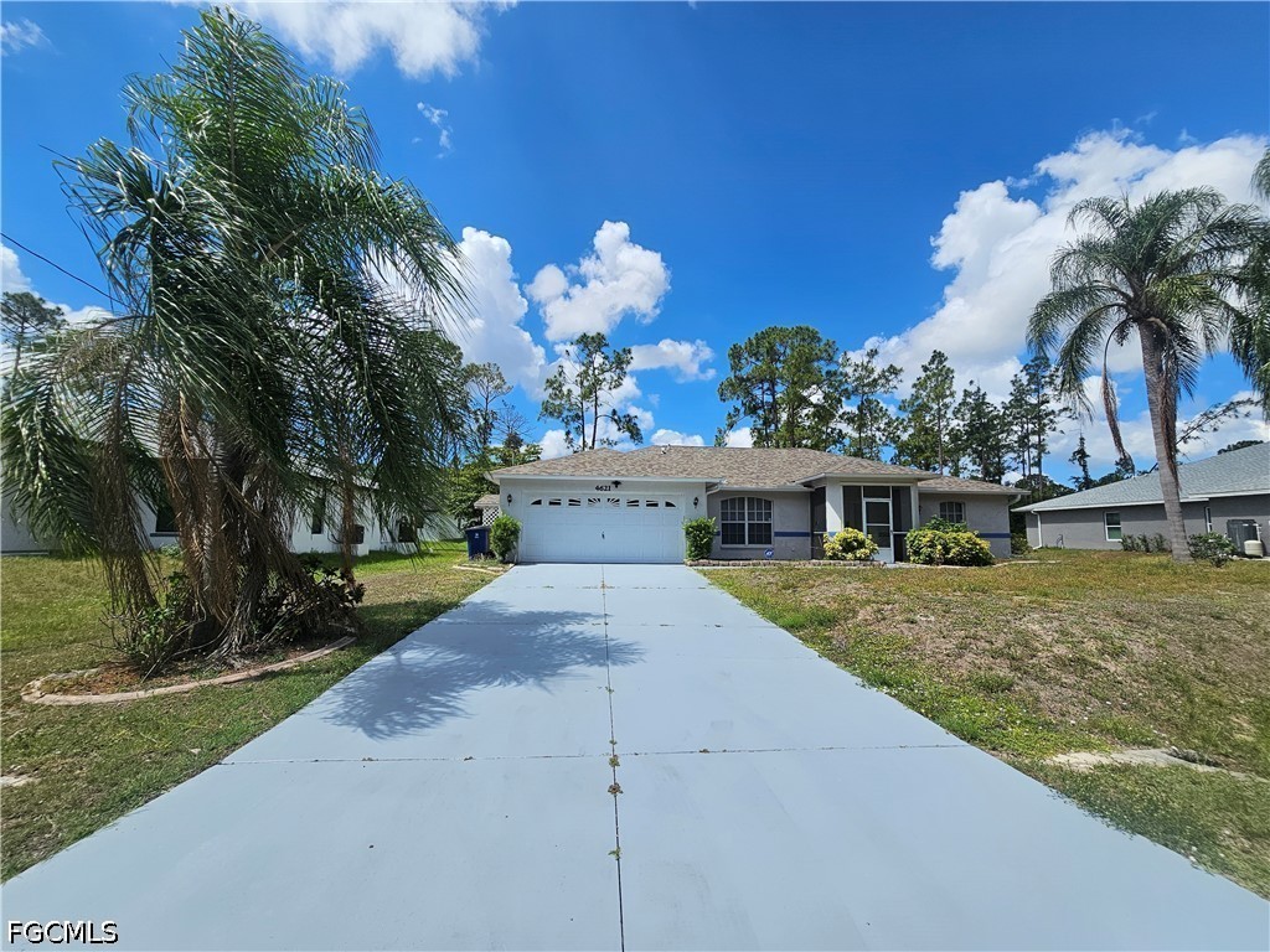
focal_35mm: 13
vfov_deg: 89.9
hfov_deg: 106.2
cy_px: 476
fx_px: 477
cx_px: 635
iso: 50
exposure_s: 1/3871
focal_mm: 2.2
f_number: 2.2
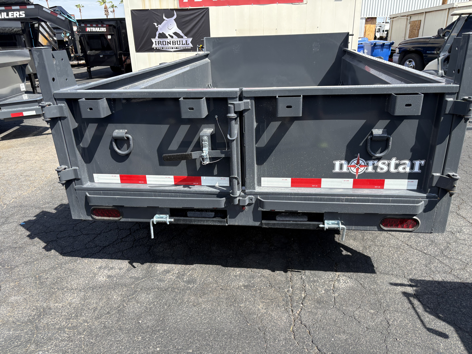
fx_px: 355
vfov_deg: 53.1
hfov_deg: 67.3
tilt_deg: -22.3
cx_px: 236
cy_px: 177
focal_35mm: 26
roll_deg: +2.1
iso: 50
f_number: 1.6
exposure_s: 1/1451
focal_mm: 5.96
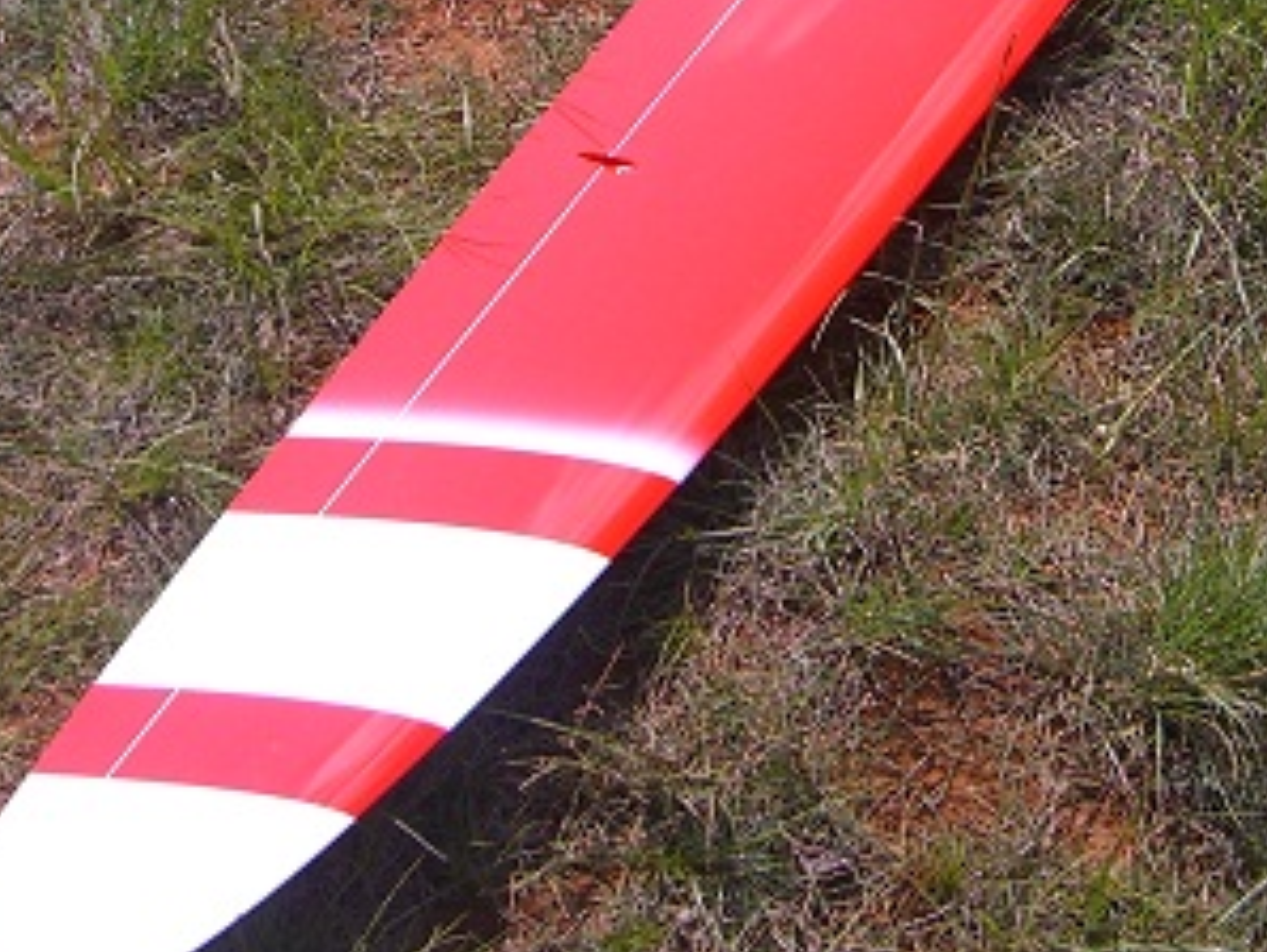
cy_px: -217
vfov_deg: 14.1
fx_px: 3736
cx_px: 957
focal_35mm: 102
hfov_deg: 19.1
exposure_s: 1/160
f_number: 8
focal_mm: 7.9
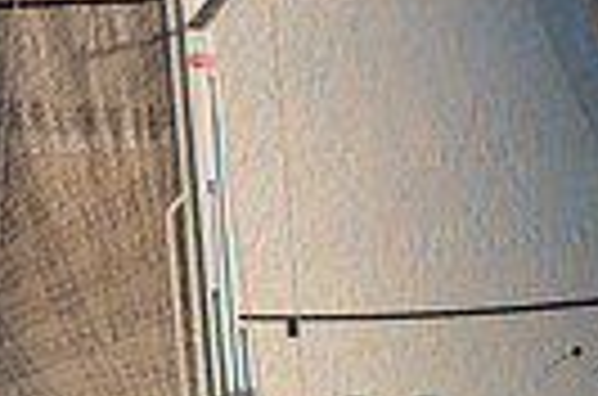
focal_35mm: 120
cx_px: -218
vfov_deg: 10.9
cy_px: 610
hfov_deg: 16.1
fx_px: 1989
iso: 400
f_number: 6.3
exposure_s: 1/1600
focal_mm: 27
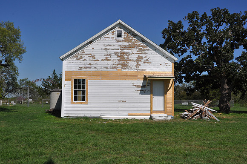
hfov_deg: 49.6
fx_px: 267
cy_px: 82
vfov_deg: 34.1
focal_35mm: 39
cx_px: 124
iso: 200
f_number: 14
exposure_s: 1/200
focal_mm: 26
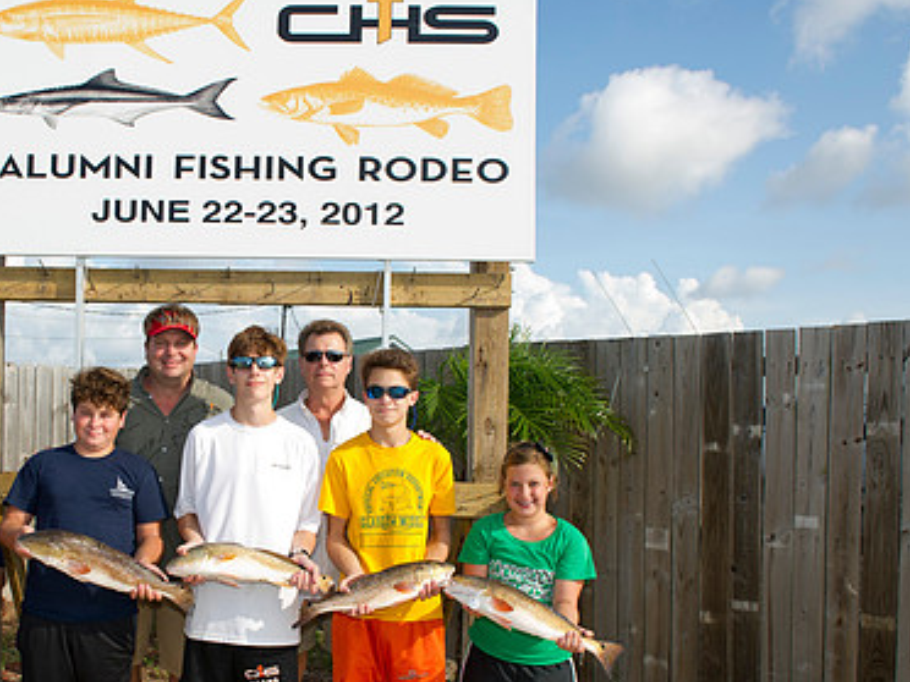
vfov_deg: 39.4
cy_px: 418
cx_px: 262
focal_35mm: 36
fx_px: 946
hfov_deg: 49.9
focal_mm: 24
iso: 200
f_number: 6.3
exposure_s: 1/250
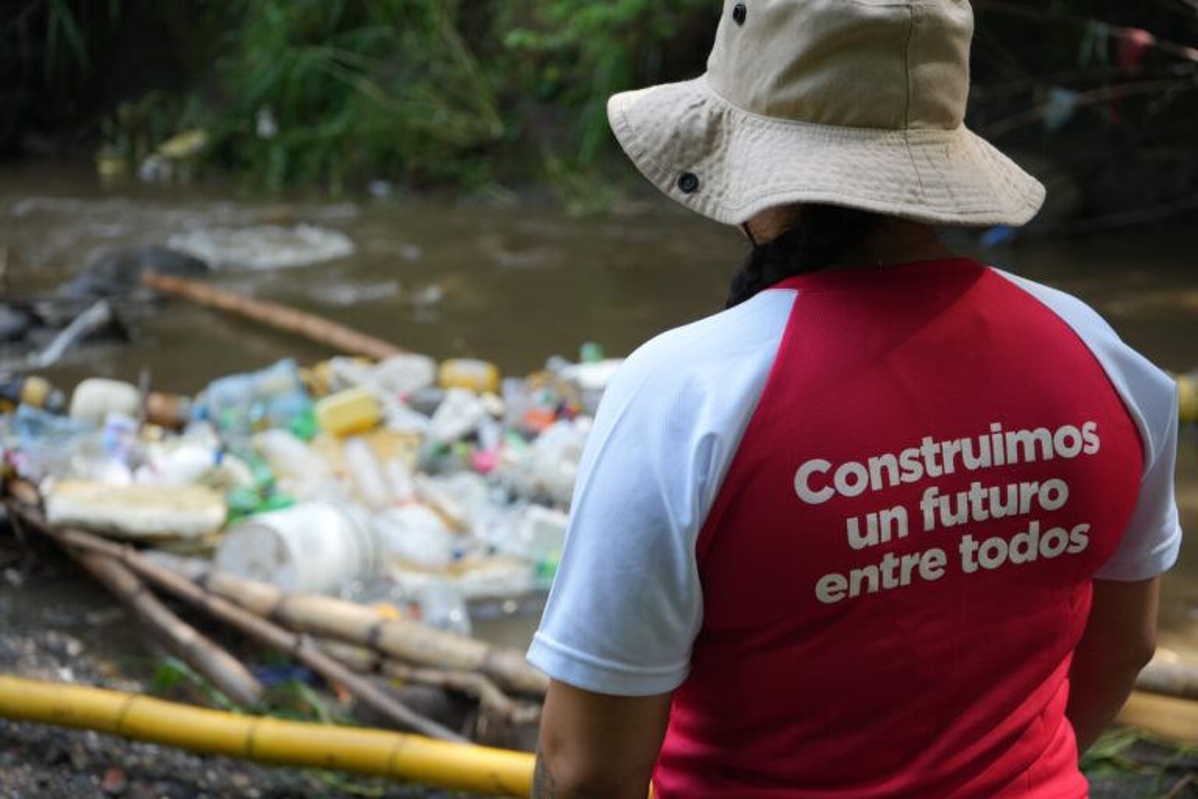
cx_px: 599
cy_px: 400
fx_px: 1830
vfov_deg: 24.6
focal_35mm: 55
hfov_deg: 36.2
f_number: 5
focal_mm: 55
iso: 320
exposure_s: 1/160
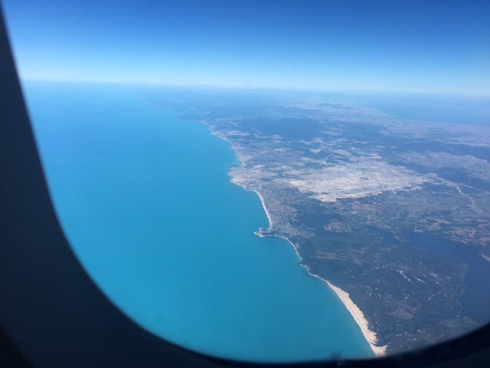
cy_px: 184
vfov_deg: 48.2
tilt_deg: -14.7
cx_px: 245
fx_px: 411
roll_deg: +1.6
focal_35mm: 29
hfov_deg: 61.7
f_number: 2.2
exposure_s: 1/2198
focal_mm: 4.15
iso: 25
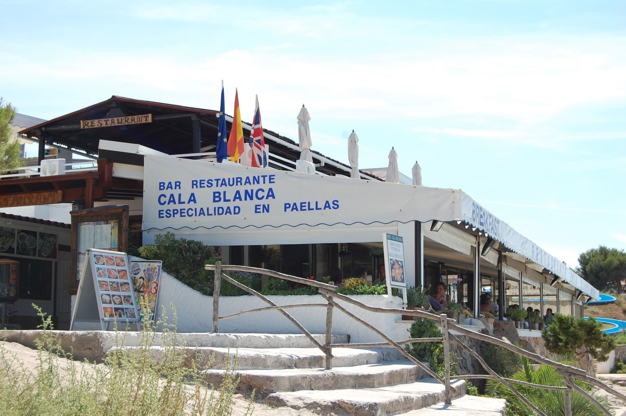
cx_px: 313
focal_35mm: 57
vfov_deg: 23.7
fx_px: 990
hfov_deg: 35.1
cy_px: 208
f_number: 10
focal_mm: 38
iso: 200
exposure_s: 1/320
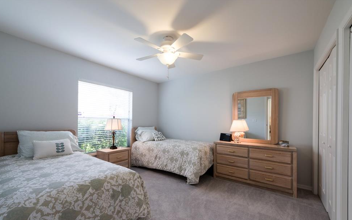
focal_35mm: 15
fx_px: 144
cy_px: 122
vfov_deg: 74.6
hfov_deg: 101.4
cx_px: 168
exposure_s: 1/4
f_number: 11
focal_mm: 14
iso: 200
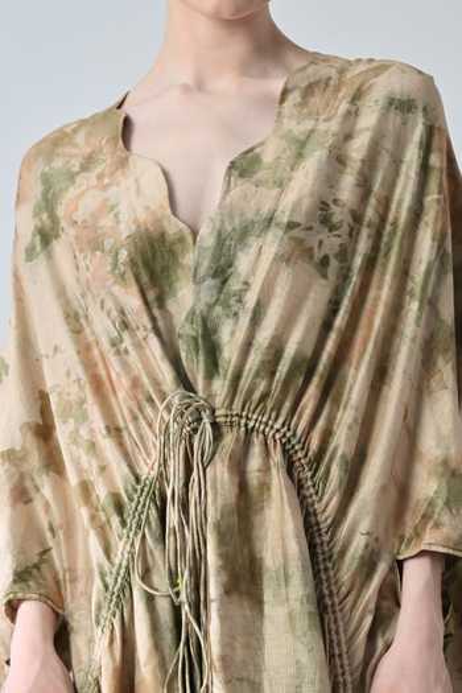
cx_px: 231
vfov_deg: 30.5
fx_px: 1270
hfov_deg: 20.6
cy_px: 346
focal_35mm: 66
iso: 200
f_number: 8
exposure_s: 1/160
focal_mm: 66
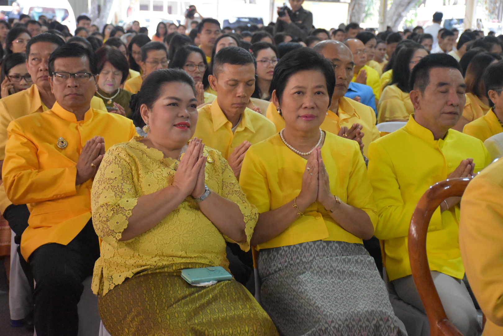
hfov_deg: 27.0
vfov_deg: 18.2
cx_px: 252
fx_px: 1048
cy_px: 168
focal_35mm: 75
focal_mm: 50
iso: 7200
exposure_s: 1/60
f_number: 4.8
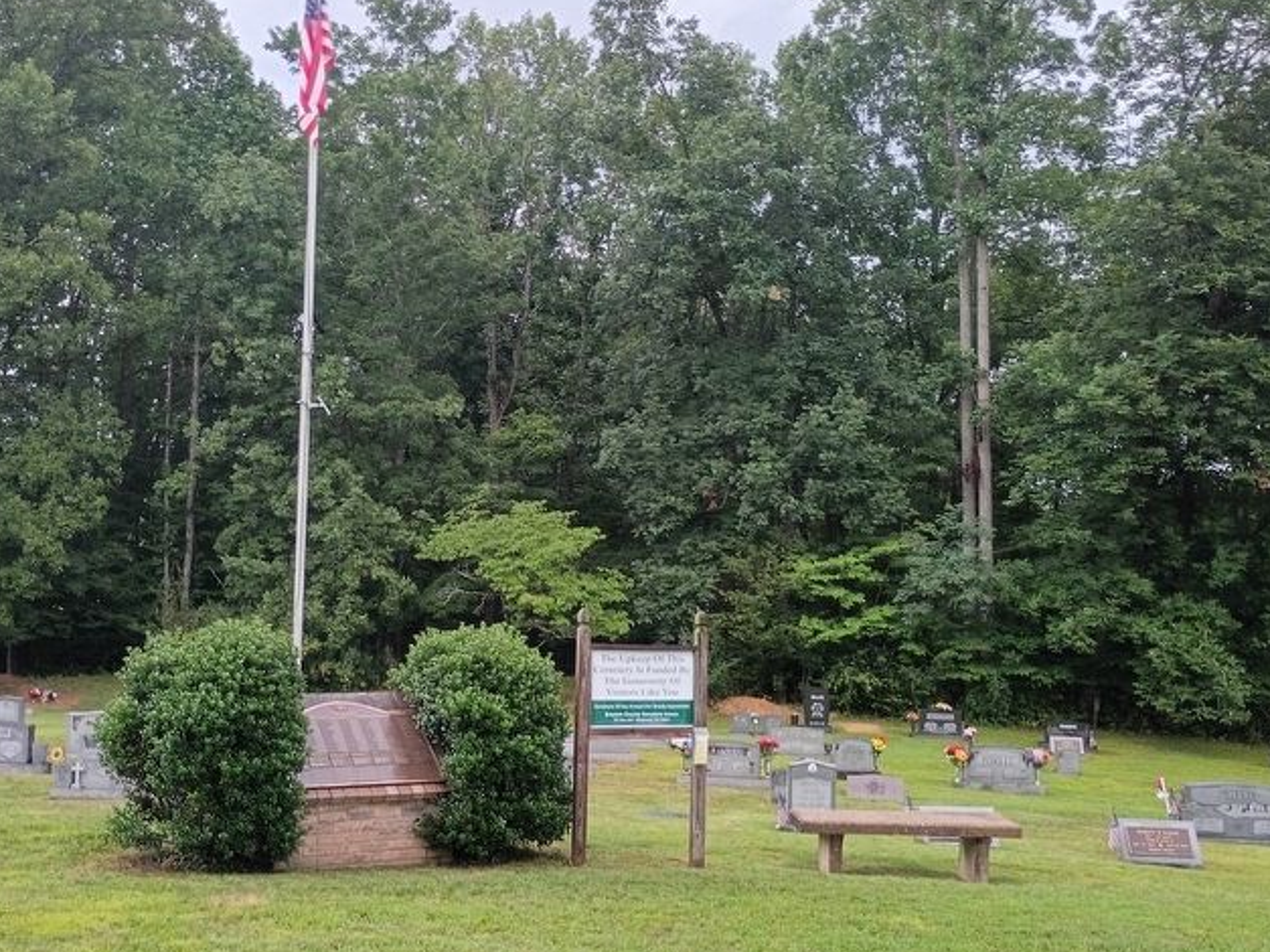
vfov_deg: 38.6
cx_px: 565
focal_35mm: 37
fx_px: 1357
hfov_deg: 50.1
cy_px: 519
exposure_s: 1/60
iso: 245
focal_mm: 4.27
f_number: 1.8
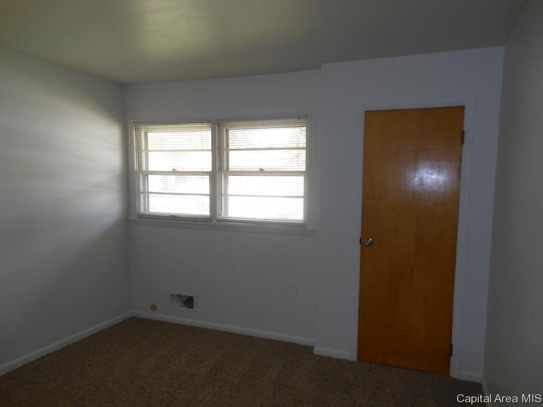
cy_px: 204
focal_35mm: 25
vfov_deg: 54.9
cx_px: 272
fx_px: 392
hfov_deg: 69.4
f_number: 3.2
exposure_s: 1/30
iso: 100
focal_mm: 4.5
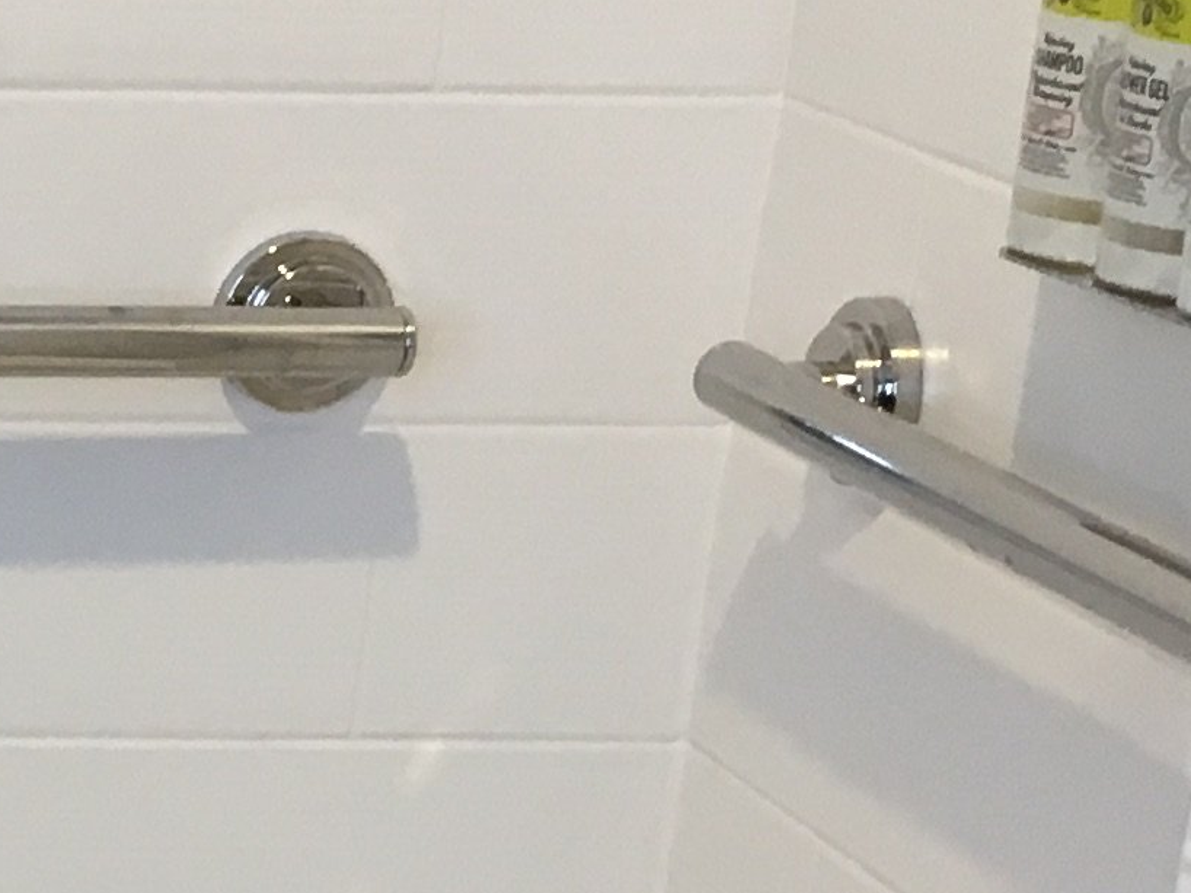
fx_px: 4919
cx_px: -1022
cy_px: 1101
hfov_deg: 12.5
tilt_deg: -21.1
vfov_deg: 10.2
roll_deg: -1.3
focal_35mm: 143
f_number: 2.2
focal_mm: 4.15
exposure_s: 1/30
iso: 50
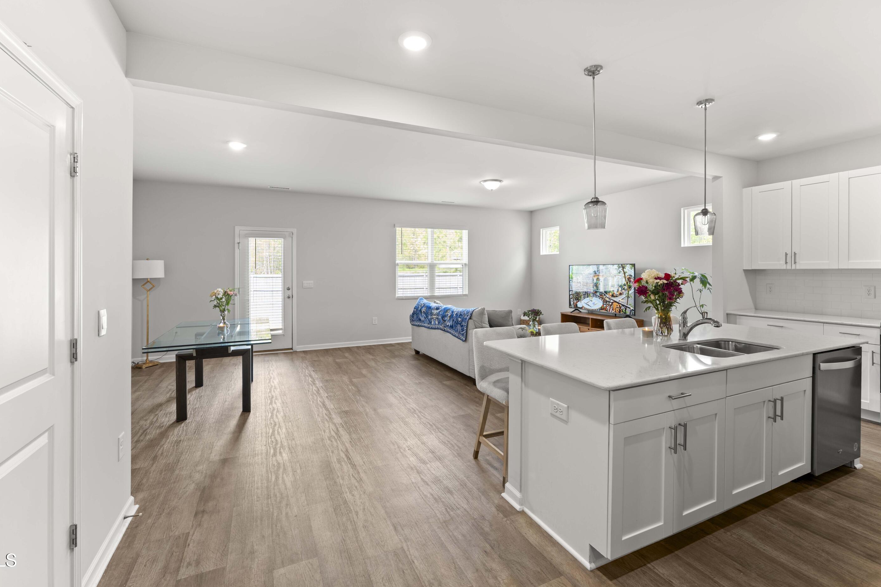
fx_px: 383
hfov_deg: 98.0
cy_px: 275
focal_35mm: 16
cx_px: 439
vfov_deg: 74.9
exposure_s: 1/1.25
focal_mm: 14.6
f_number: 8
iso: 100
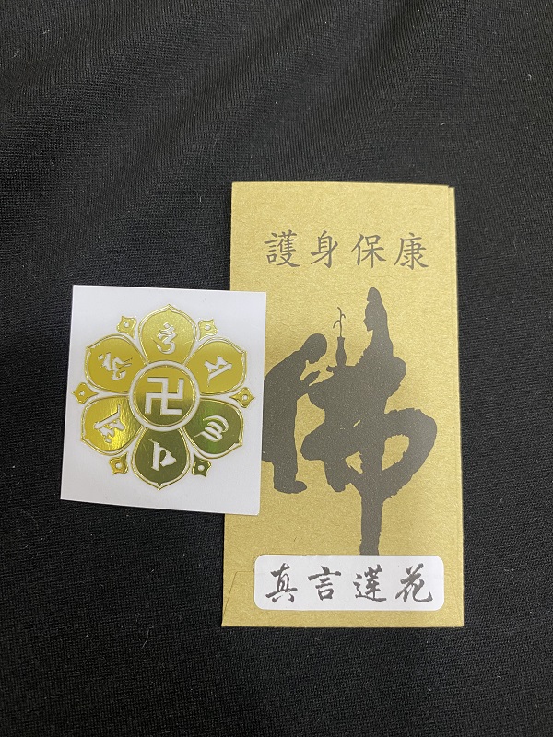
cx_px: 276
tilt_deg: -80.9
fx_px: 554
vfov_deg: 67.3
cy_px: 368
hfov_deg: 53.1
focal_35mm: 26
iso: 200
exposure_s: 1/50
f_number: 1.8
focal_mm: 4.25
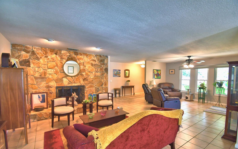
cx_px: 119
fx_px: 104
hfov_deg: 97.8
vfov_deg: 71.0
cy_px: 83
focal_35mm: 16
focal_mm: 10
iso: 560
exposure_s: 1/30
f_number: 4.5
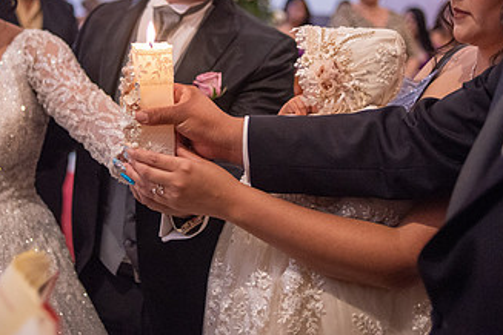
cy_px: 56
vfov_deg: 21.6
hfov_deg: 32.4
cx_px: 231
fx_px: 866
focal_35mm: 62
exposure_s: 1/320
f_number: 2
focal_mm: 35
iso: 2000
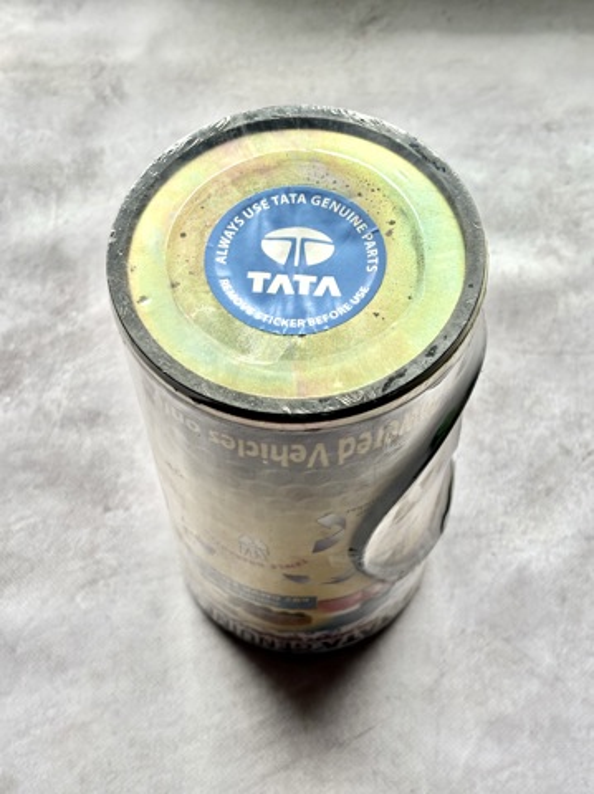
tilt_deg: -59.2
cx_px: 297
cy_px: 397
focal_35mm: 52
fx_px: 1192
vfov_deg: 36.9
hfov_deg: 28.0
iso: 50
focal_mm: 5.96
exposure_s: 1/62
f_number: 1.6
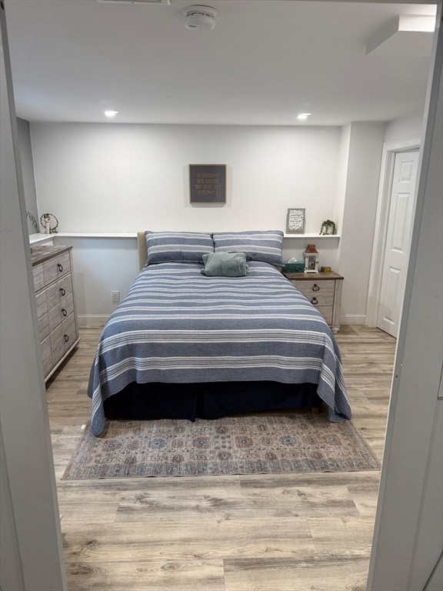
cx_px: 222
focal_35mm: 24
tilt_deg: -13.8
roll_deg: -0.6
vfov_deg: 71.6
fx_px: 410
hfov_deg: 56.8
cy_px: 296
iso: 200
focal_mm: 6.76
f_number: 1.78
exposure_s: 1/120
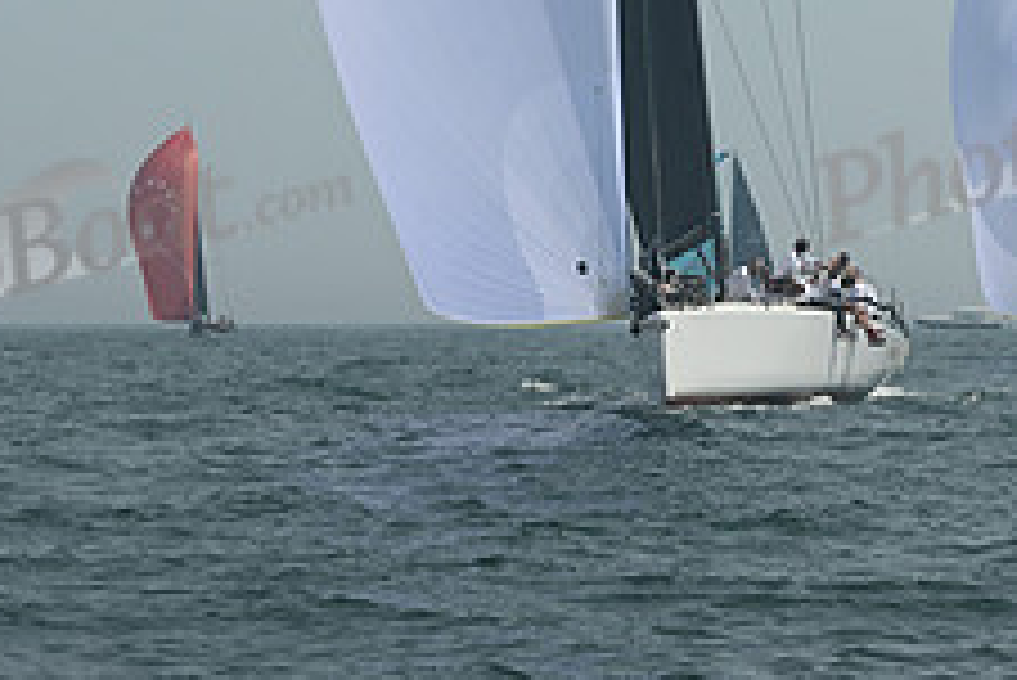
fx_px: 6897
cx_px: 587
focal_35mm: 244
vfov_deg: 5.6
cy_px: -500
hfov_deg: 8.4
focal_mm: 95
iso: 320
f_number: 10
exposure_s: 1/1250
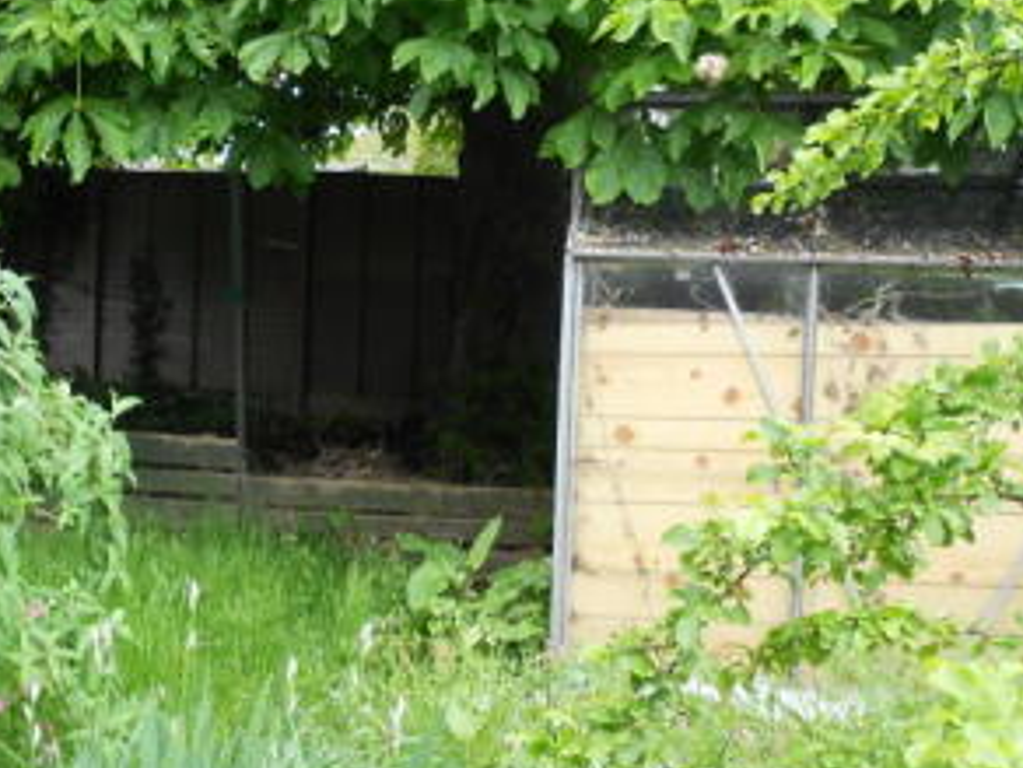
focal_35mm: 52
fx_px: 1537
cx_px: 254
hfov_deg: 36.0
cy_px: 345
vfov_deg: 28.0
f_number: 3.2
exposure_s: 1/30
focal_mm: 4.6
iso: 100
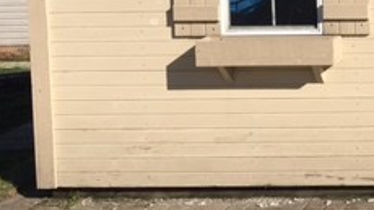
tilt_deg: -4.6
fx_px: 872
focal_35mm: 88
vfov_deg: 13.2
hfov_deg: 21.4
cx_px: 512
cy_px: -63
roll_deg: +1.5
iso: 25
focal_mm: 4.15
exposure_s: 1/1709
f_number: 2.2
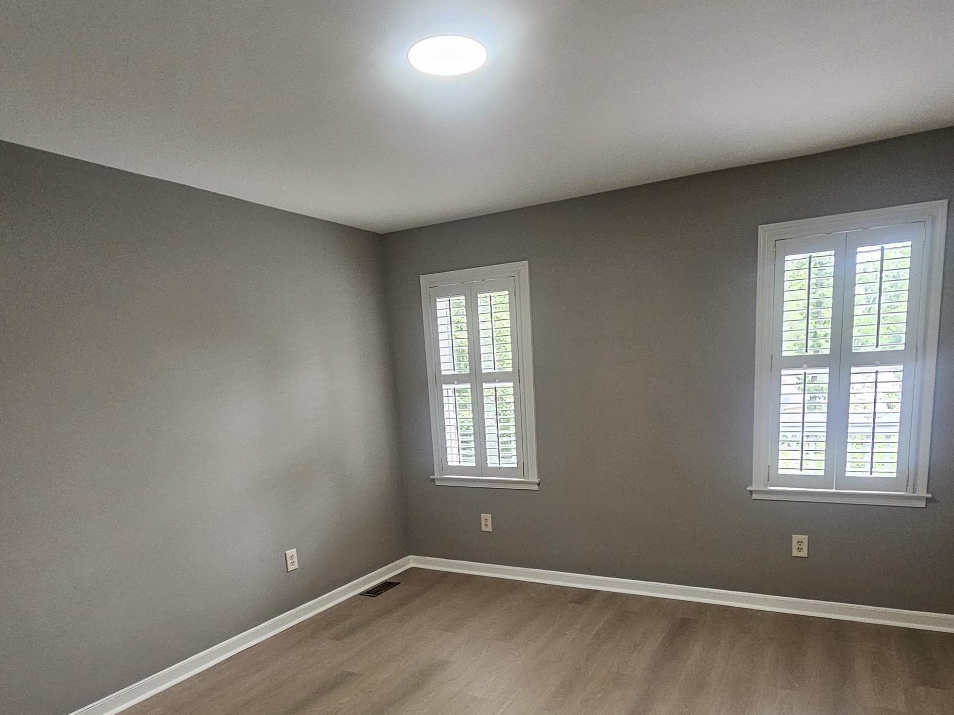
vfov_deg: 61.6
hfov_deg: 78.9
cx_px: 508
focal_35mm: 21
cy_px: 486
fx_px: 579
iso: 400
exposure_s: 1/77.4
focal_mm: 2.2
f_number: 2.2
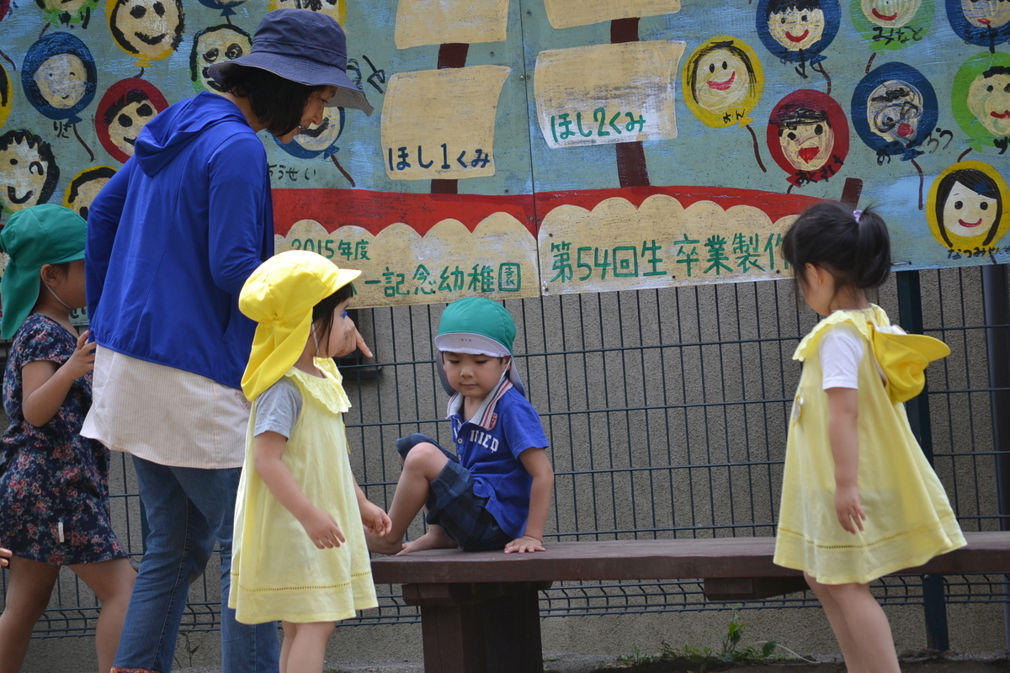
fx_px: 6943
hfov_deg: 8.3
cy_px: 336
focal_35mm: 248
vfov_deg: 5.6
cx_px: 505
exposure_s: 1/500
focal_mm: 165
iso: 360
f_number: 5.6
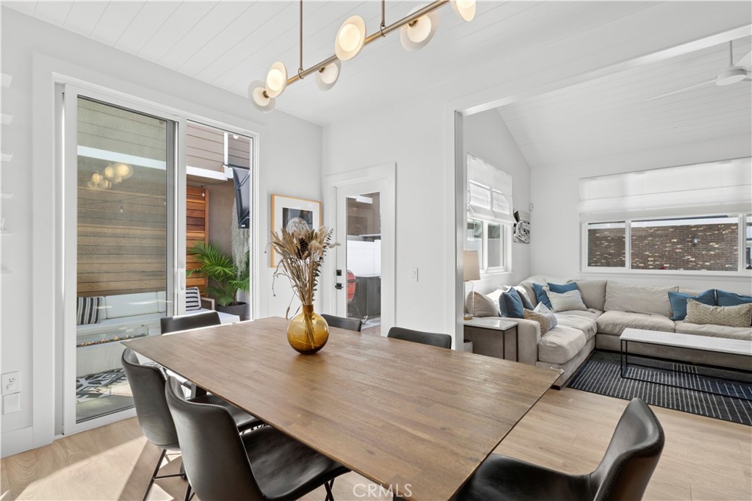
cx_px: 376
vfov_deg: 73.7
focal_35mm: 16
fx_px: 334
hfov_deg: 96.8
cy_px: 250
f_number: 8
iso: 200
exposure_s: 1/80
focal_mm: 16
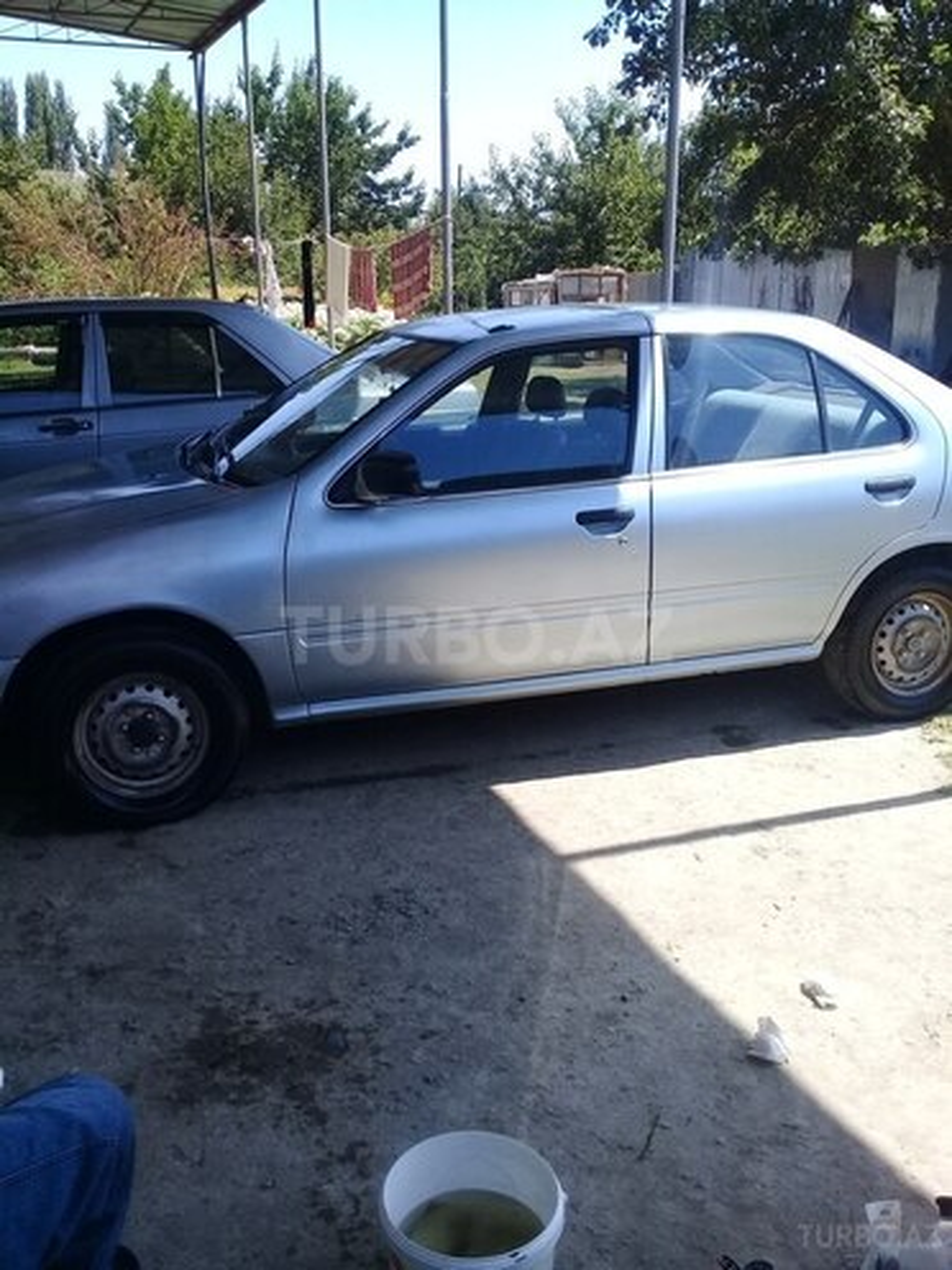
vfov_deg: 58.4
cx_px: 476
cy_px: 635
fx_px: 1137
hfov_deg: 45.4
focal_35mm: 31
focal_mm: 3.3
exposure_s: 1/646
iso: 50
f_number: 2.2
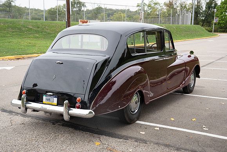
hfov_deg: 41.9
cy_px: 76
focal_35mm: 47
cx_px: 114
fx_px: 296
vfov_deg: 28.7
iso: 200
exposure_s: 1/80
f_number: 8
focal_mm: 47
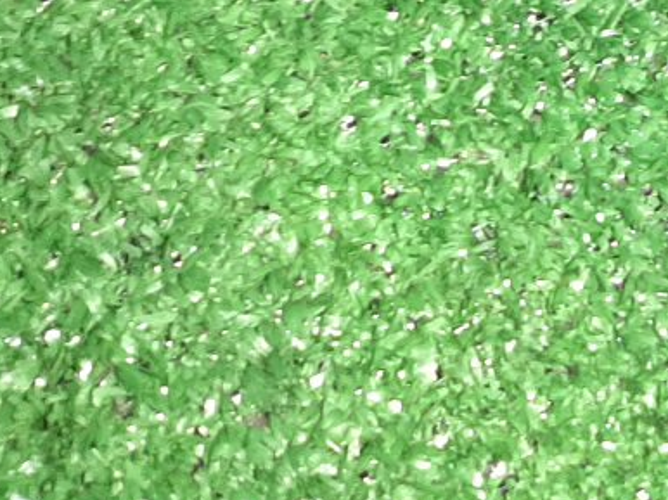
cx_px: 1068
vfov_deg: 13.6
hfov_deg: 17.7
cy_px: -396
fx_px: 1871
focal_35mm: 97
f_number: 1.7
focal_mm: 3.93
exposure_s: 1/50
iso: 220
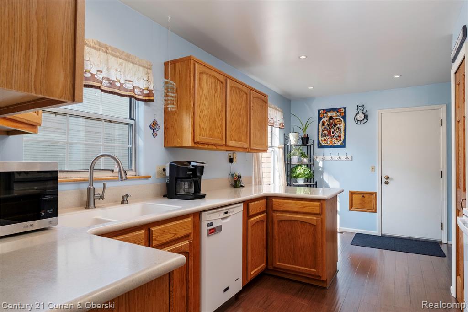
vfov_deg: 59.5
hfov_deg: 81.2
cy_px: 156
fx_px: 273
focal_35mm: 21
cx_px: 234
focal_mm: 14.1
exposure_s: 1/250
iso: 800
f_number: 6.4
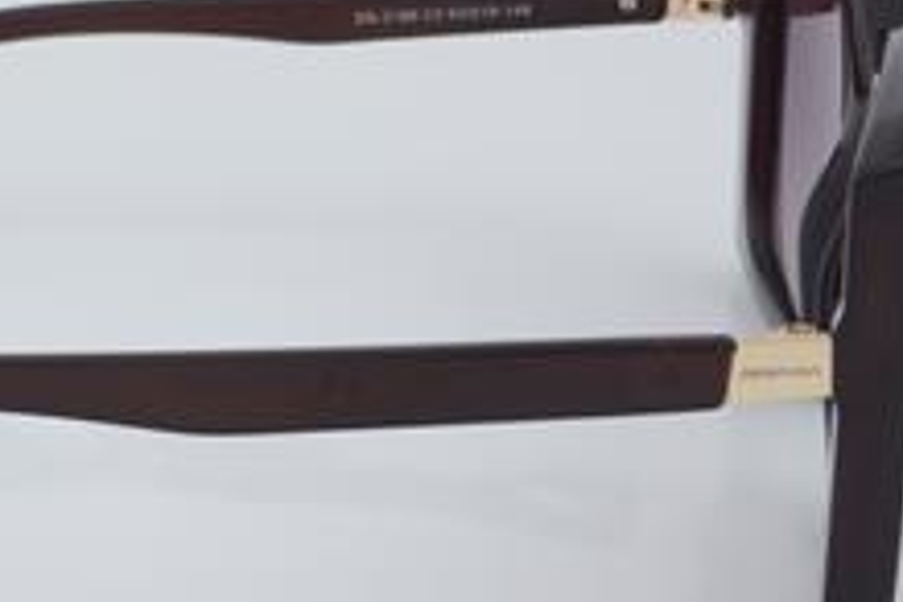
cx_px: 153
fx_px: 3436
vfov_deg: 10.0
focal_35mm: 137
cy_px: 260
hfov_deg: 14.9
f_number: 32
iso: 100
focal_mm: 50
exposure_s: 1/3
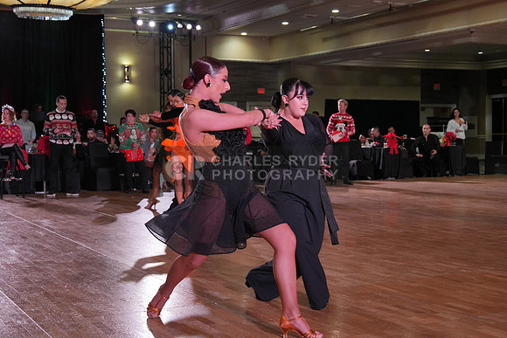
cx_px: 254
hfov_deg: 35.6
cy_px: 169
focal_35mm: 56
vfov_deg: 24.2
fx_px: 789
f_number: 5.6
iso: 2000
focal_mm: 56
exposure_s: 1/400
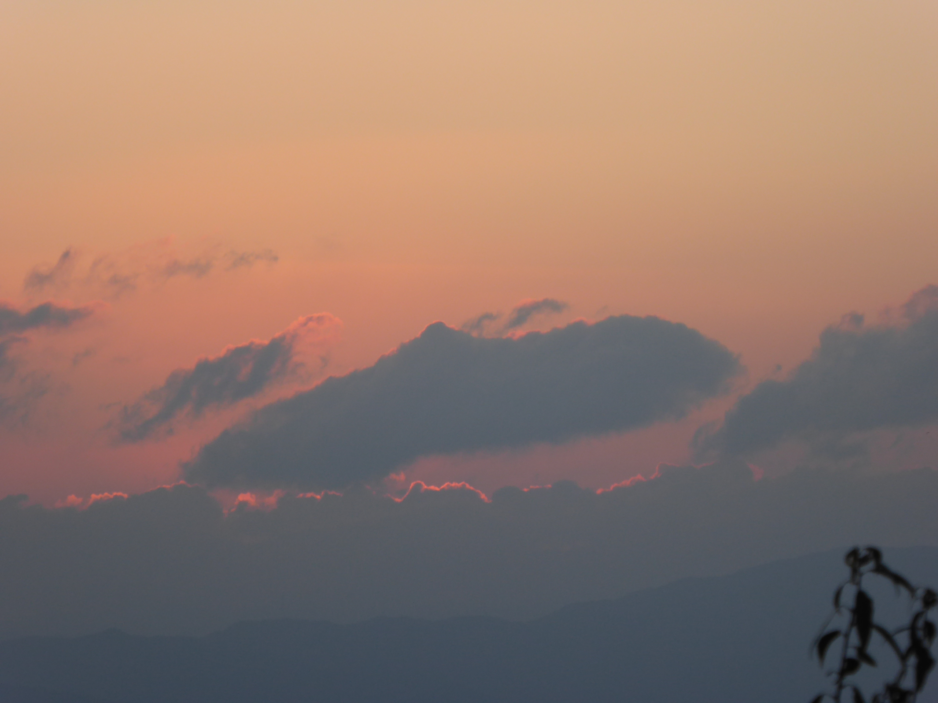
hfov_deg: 6.0
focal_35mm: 333
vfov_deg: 4.5
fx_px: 9023
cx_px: 469
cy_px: 352
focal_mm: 53.8
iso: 100
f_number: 5.8
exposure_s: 1/100
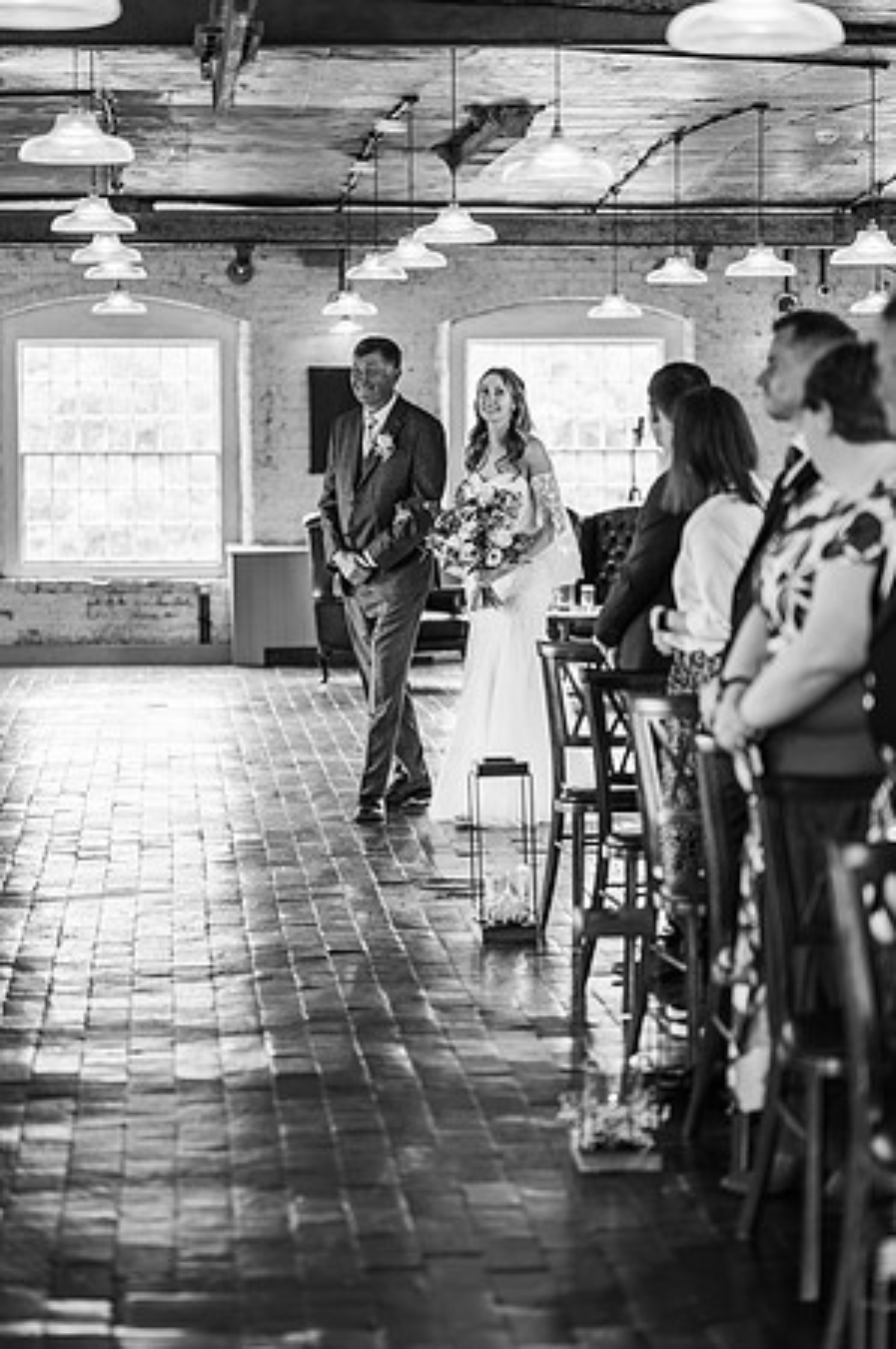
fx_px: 3180
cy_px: 674
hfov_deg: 16.0
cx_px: 448
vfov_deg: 23.9
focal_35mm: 85
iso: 220
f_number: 1.8
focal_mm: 85
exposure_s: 1/200
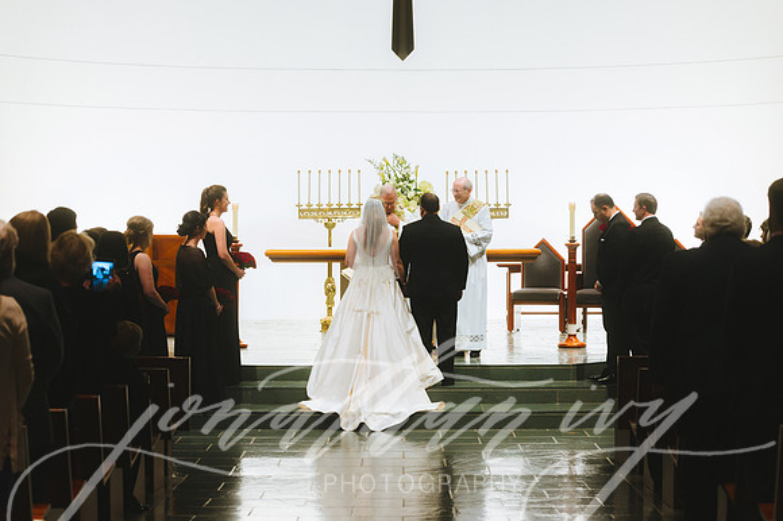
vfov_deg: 15.7
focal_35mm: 87
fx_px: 1888
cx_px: 392
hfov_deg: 23.4
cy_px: 260
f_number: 2.8
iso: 4000
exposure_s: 1/160
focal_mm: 86
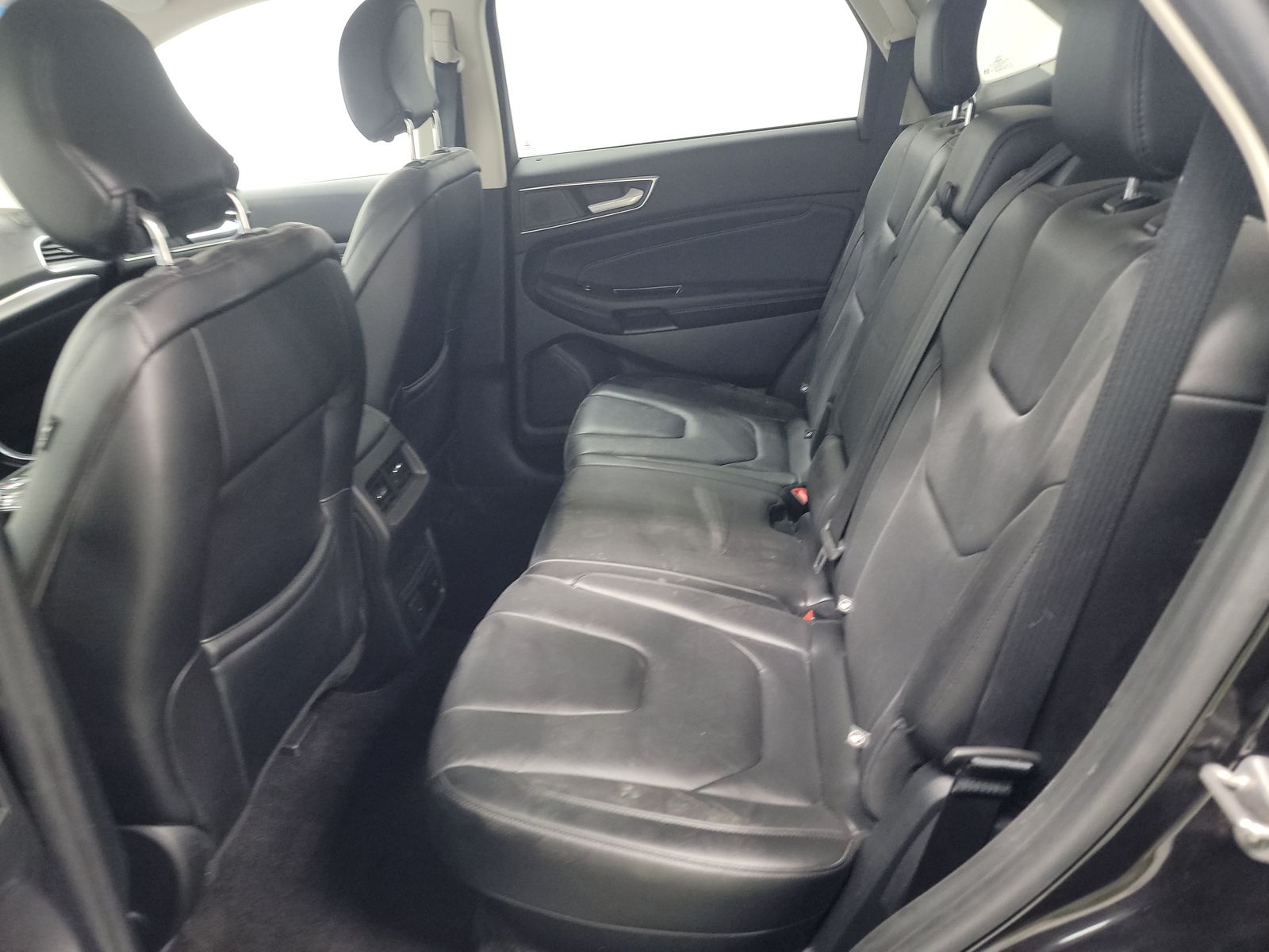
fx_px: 880
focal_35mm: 24
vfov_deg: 56.8
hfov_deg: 71.6
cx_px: 634
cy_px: 476
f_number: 1.8
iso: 1200
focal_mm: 6.7
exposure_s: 1/14
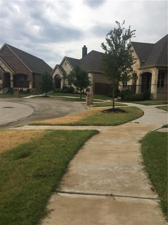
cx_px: 84
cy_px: 112
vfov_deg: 61.7
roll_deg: -2.2
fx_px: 188
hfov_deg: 48.2
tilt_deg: -7.1
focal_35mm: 29
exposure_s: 1/2198
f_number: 2.2
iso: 25
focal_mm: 4.15
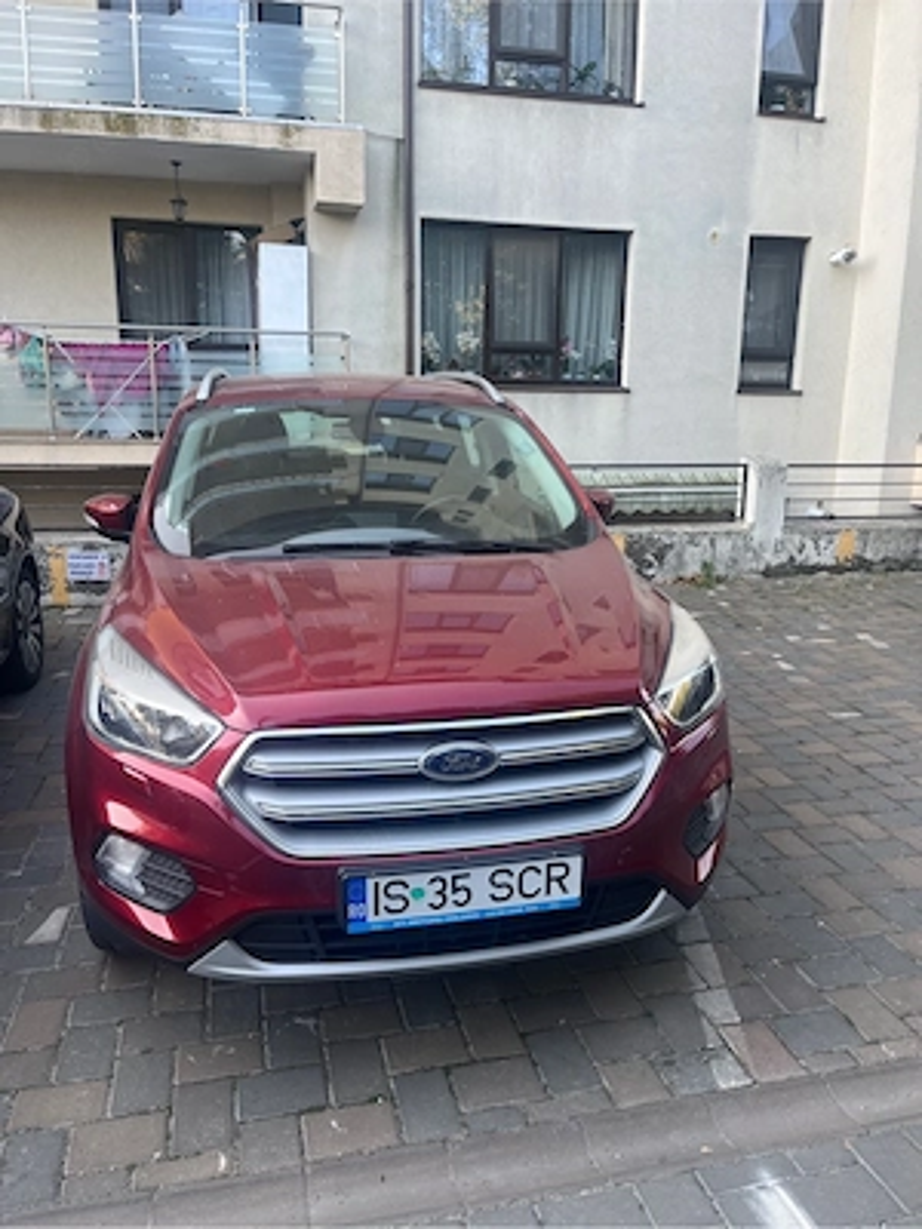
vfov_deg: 67.3
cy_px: 614
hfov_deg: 53.1
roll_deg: +0.4
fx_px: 923
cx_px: 461
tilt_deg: -11.5
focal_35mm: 26
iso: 40
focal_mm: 5.1
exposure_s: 1/170
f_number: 1.6
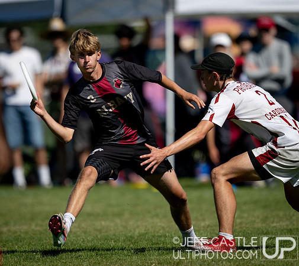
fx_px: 8027
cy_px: 110
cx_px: 136
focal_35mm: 867
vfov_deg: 1.9
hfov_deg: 2.1
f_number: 2.8
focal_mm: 400
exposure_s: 1/2500
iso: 64
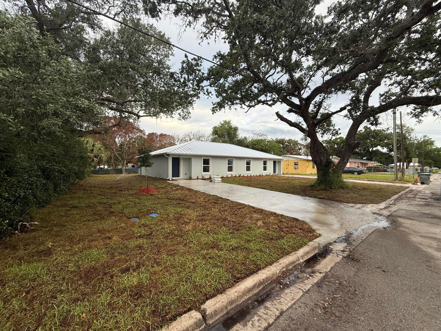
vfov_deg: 85.7
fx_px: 178
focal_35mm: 14
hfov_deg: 102.1
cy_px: 166
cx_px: 220
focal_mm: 2.22
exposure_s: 1/304
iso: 50
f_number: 2.2
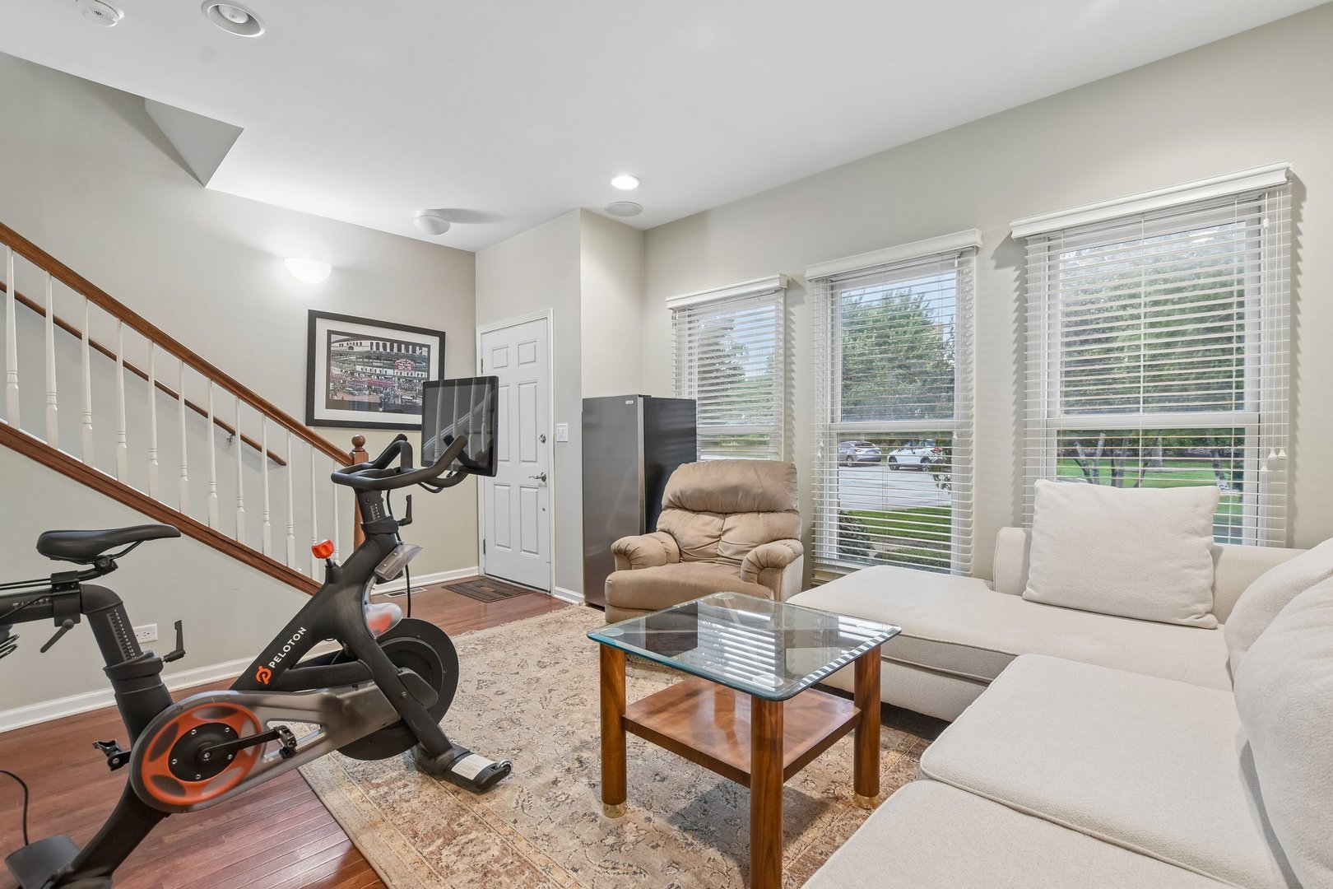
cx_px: 666
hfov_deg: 100.4
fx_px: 555
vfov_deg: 77.3
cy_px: 444
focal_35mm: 15
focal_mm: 10
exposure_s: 1/6
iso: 400
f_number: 8
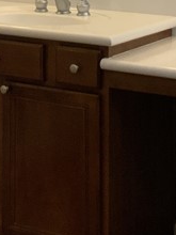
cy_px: -94
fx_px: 915
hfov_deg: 11.0
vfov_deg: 13.9
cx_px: 55
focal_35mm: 135
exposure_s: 1/60
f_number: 1.8
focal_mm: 3
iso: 125
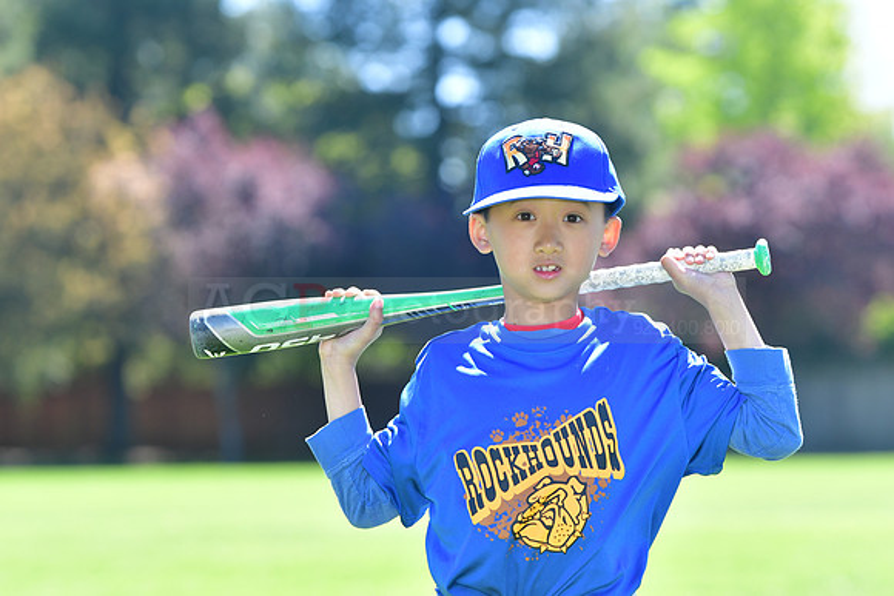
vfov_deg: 7.0
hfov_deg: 10.5
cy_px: 298
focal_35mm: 195
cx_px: 447
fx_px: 4843
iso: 400
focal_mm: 130
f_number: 4.5
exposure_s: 1/800
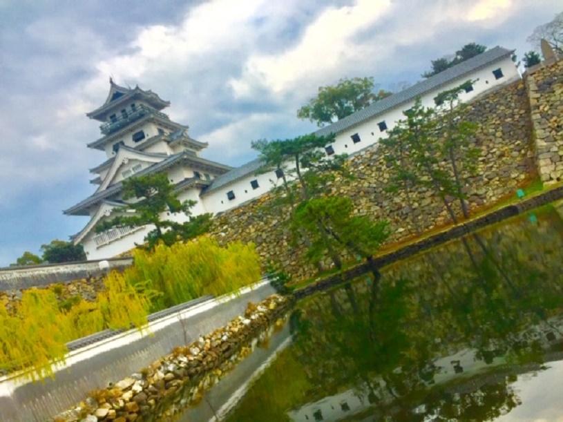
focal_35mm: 29
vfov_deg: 48.2
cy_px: 211
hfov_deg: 61.7
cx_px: 282
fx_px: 472
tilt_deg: +7.8
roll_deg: +22.7
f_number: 2.2
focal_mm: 4.15
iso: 32
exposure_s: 1/1276
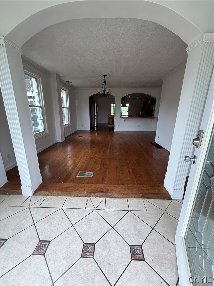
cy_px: 143
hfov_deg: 85.7
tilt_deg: -14.9
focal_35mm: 14
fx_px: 115
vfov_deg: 102.1
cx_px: 107
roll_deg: -1.8
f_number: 2.2
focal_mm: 2.22
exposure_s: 1/99
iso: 100
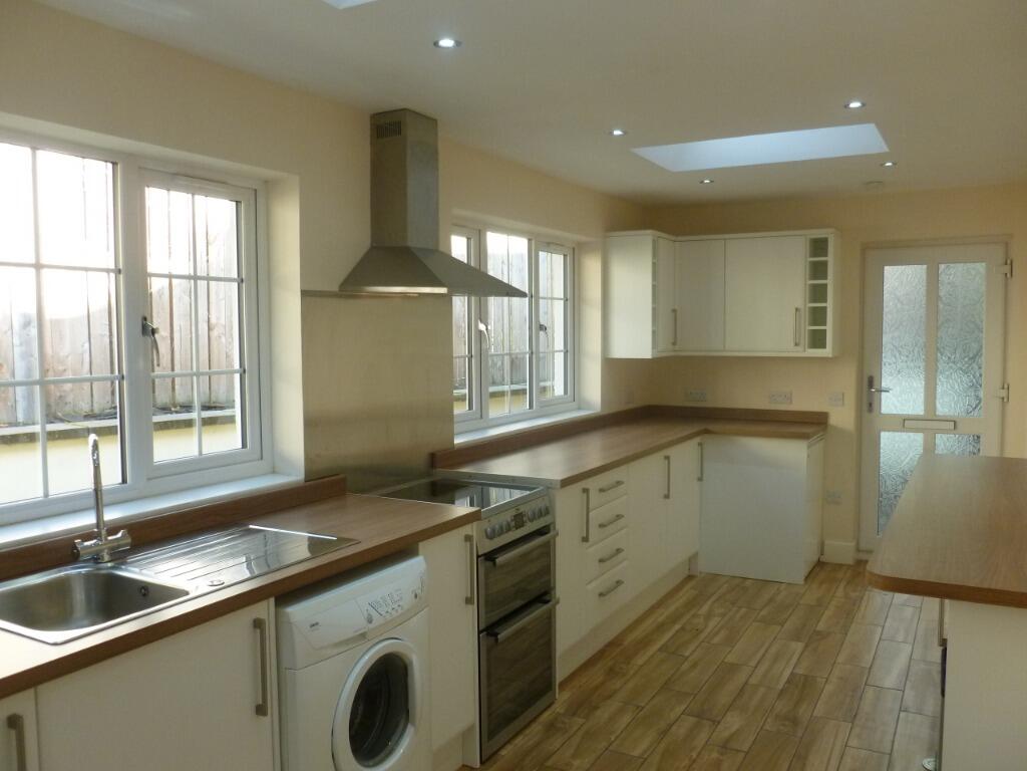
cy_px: 386
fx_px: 831
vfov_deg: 49.7
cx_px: 514
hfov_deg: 63.4
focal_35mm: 28
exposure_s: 1/60
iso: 250
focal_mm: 5
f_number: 3.3
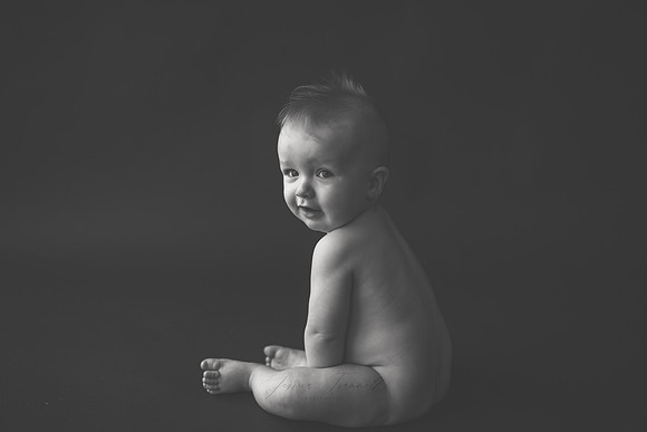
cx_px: 337
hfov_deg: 37.0
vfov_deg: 25.1
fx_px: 968
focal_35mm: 54
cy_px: 215
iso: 500
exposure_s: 1/500
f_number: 2
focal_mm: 50
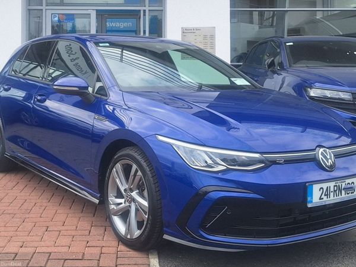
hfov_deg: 73.9
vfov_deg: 58.9
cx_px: 178
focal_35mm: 23
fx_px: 237
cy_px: 134
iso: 40
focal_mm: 5.54
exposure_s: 1/1517
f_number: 1.8
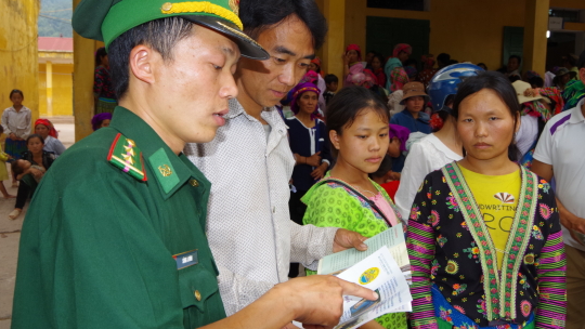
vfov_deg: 35.6
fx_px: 512
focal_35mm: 33
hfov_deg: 59.5
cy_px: 156
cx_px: 295
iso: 400
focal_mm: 21
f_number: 8
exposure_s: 1/80
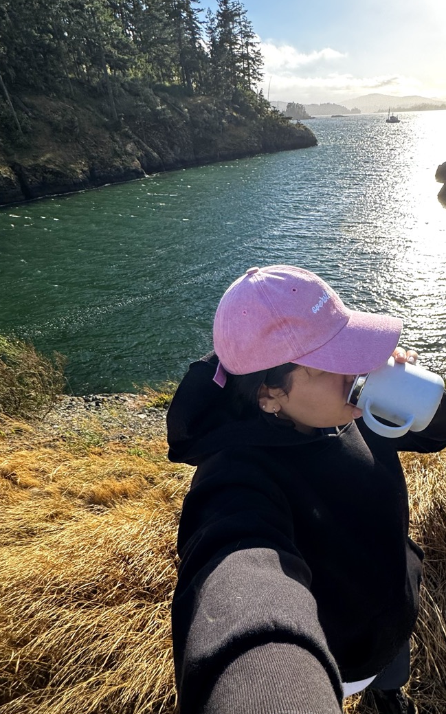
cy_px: 398
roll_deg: +2.0
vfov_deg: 84.7
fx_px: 389
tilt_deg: -37.5
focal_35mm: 20
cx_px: 296
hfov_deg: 58.4
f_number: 2.2
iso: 40
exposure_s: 1/556
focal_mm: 2.22
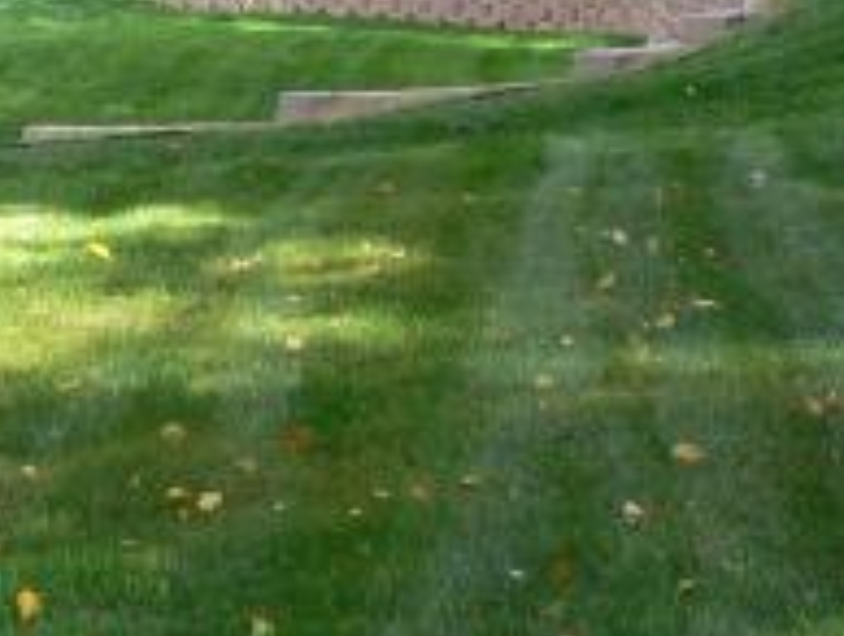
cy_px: 161
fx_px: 4223
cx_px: 270
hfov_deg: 11.4
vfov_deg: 8.6
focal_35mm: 173
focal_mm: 10.8
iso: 80
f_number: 3.6
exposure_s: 1/125
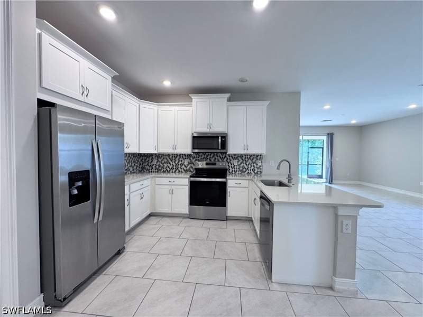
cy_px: 158
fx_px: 171
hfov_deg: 102.1
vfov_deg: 85.7
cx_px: 212
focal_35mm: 14
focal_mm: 2.22
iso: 200
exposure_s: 1/120
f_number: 2.2
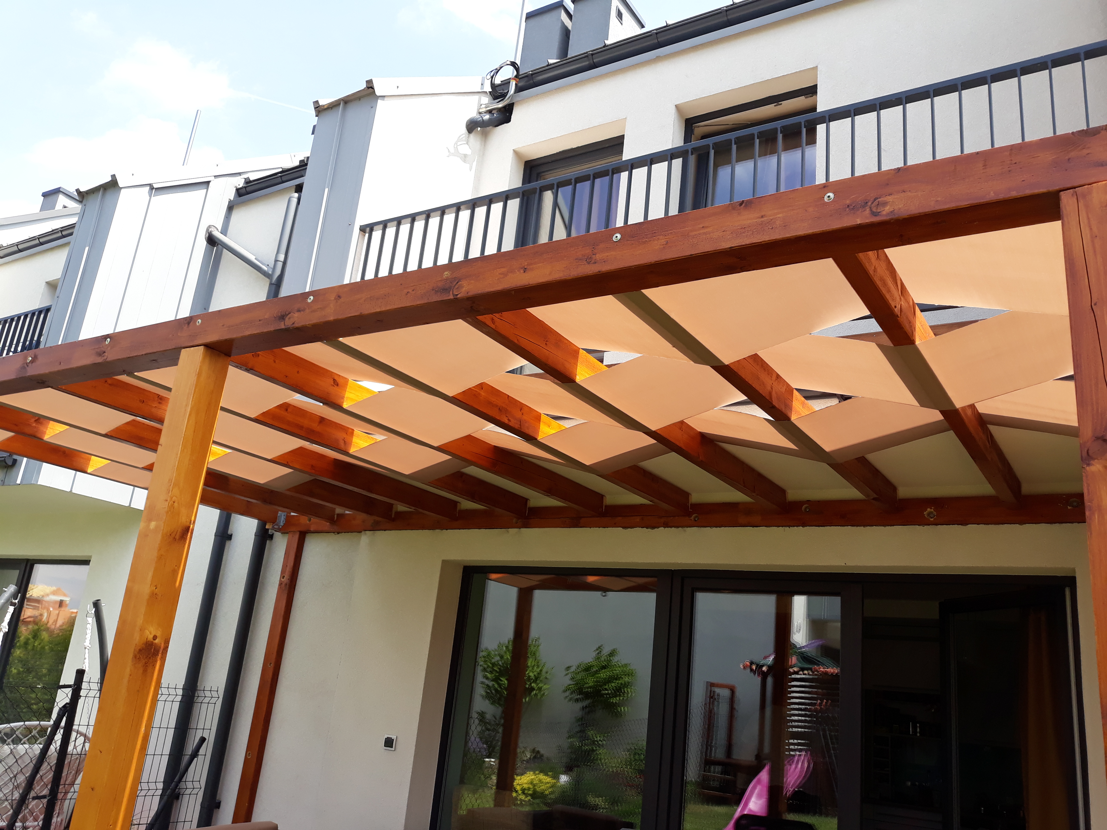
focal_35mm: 27
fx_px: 863
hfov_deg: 65.3
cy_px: 415
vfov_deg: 51.4
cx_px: 554
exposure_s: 1/549
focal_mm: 3.71
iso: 40
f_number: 1.7
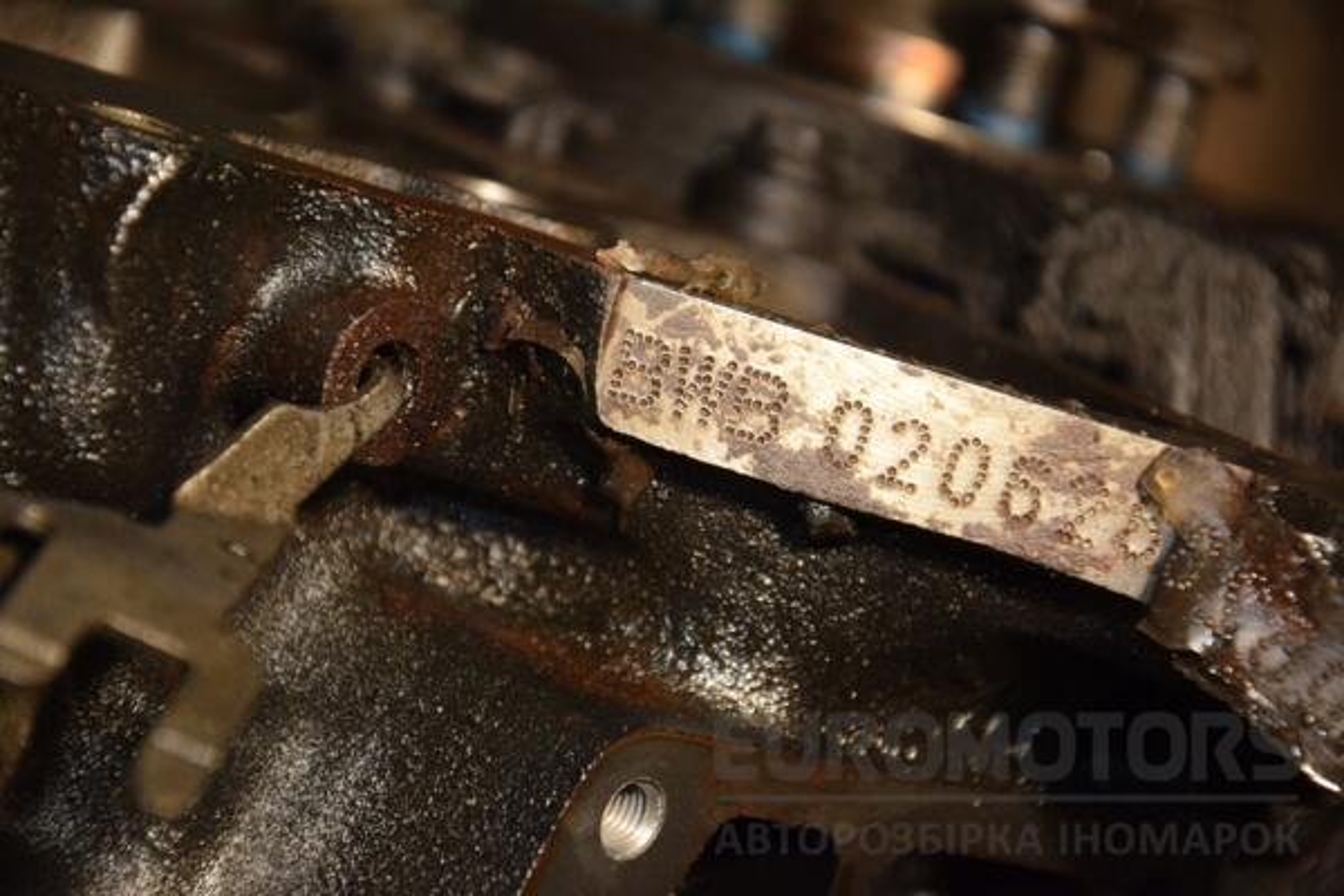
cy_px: 448
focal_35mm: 158
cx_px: 672
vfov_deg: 8.7
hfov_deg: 13.0
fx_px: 5880
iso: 800
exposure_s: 1/125
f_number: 5.6
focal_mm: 105
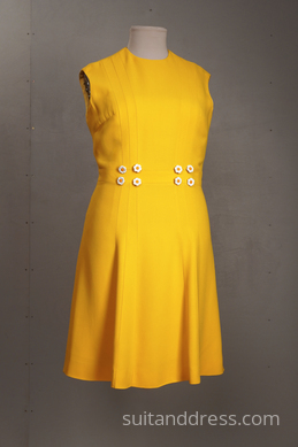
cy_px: 224
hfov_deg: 28.1
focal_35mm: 48
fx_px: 596
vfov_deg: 41.1
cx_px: 149
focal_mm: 32
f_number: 7.1
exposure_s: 1/80
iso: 400
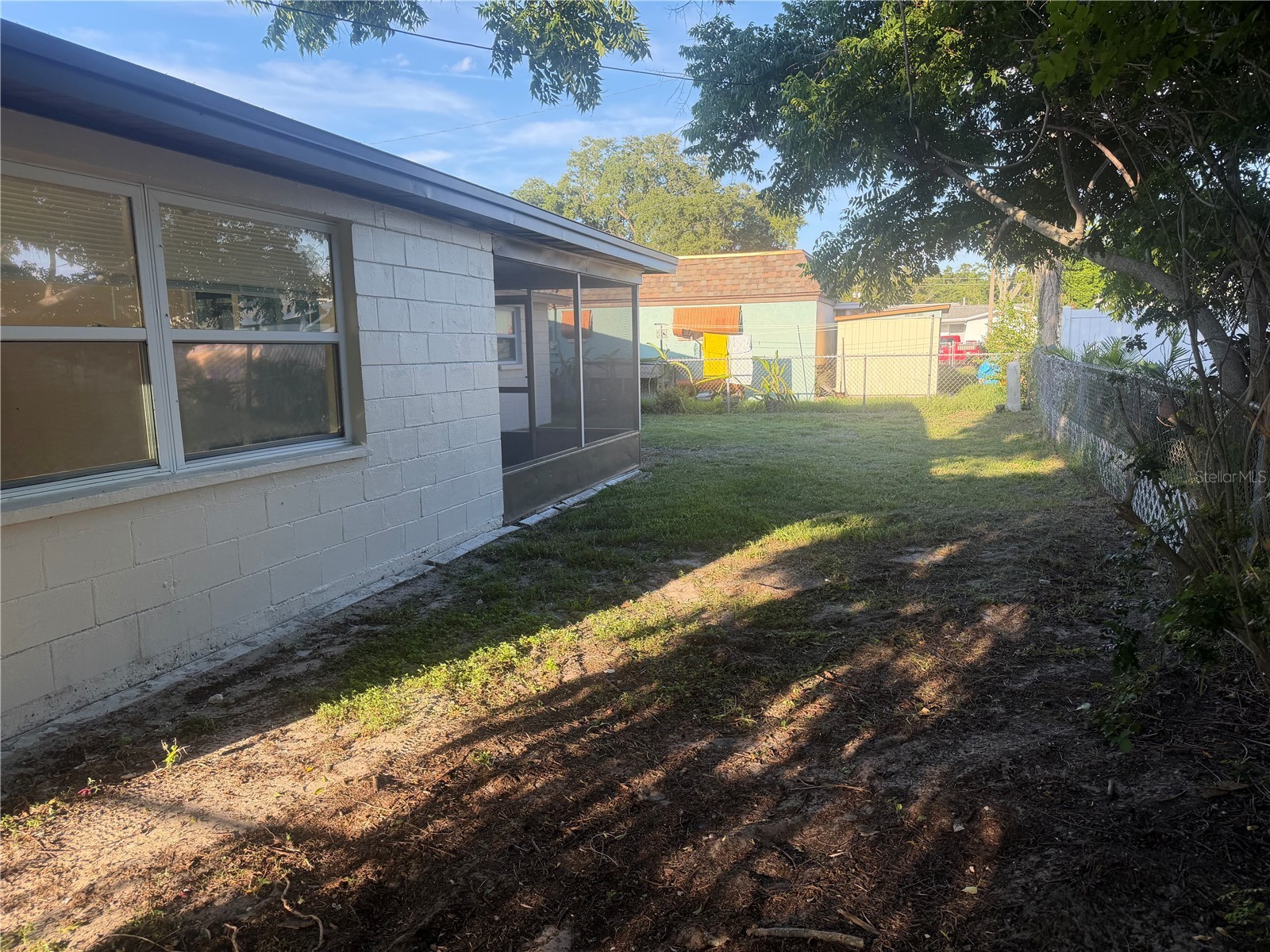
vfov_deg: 56.8
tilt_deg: -8.2
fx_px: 881
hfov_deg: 71.6
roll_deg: +1.4
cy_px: 476
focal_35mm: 24
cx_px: 635
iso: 100
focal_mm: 6.76
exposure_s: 1/780
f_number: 1.78
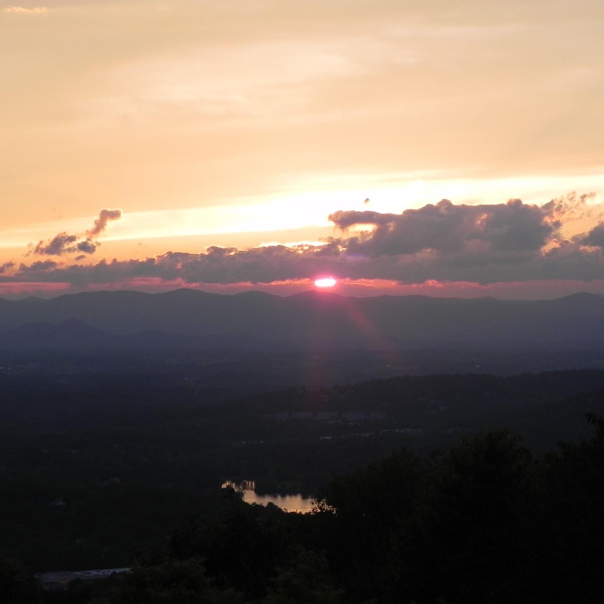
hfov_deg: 17.2
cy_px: 300
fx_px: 1994
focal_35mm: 101
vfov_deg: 17.2
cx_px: 329
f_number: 5
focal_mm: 15.1
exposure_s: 1/194
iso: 160
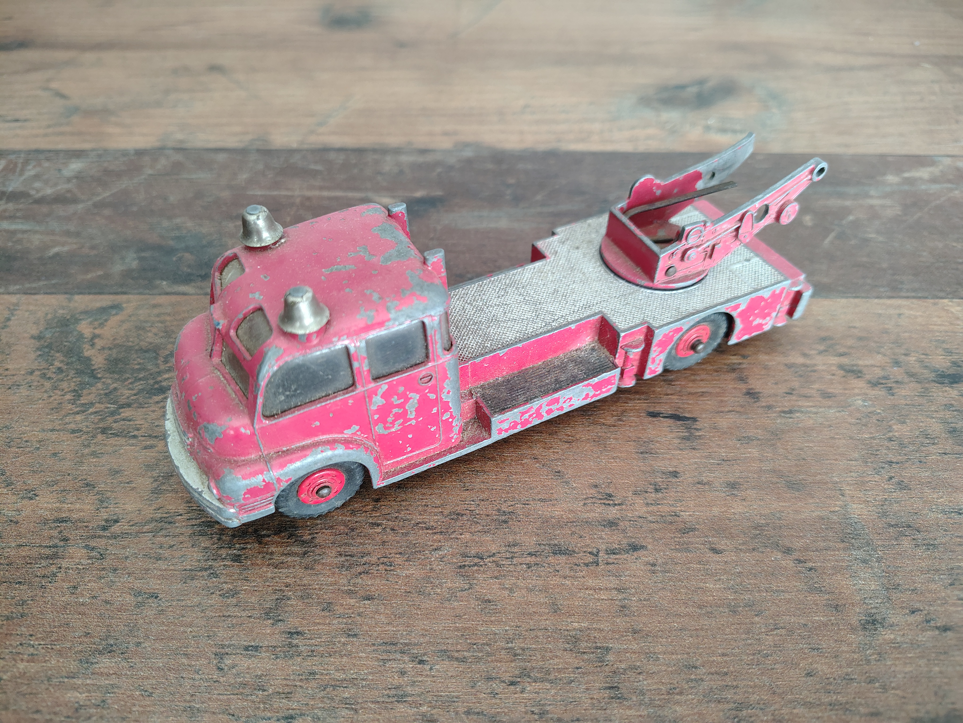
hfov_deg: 71.6
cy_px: 362
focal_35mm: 24
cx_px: 482
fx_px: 668
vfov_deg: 56.8
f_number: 1.8
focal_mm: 5.56
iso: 603
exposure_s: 1/50
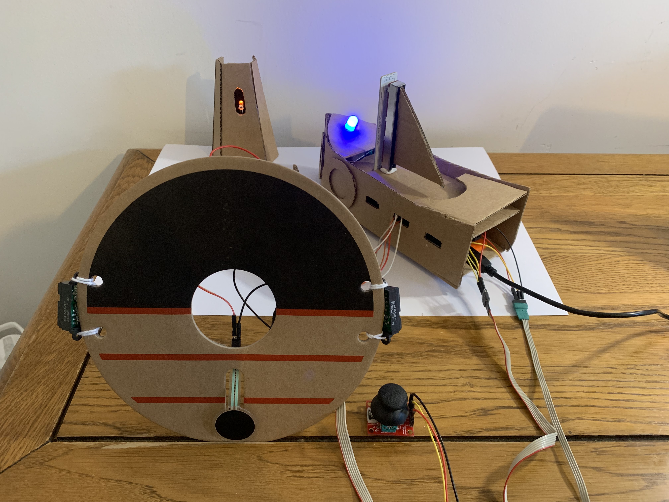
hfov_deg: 67.3
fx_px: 502
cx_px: 334
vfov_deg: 53.1
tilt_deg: -39.5
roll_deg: -0.7
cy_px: 251
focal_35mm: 26
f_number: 1.8
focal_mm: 4.25
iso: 250
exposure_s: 1/49
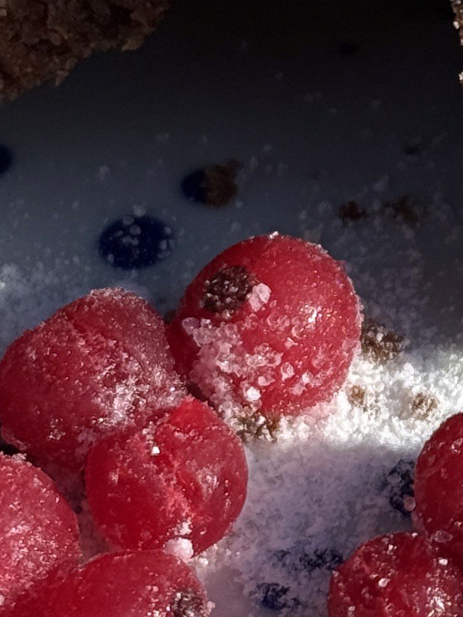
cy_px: 56
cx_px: 660
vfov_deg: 9.6
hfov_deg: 7.1
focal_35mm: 205
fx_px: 3656
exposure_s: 1/3096
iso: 64
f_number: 1.78
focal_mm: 6.76
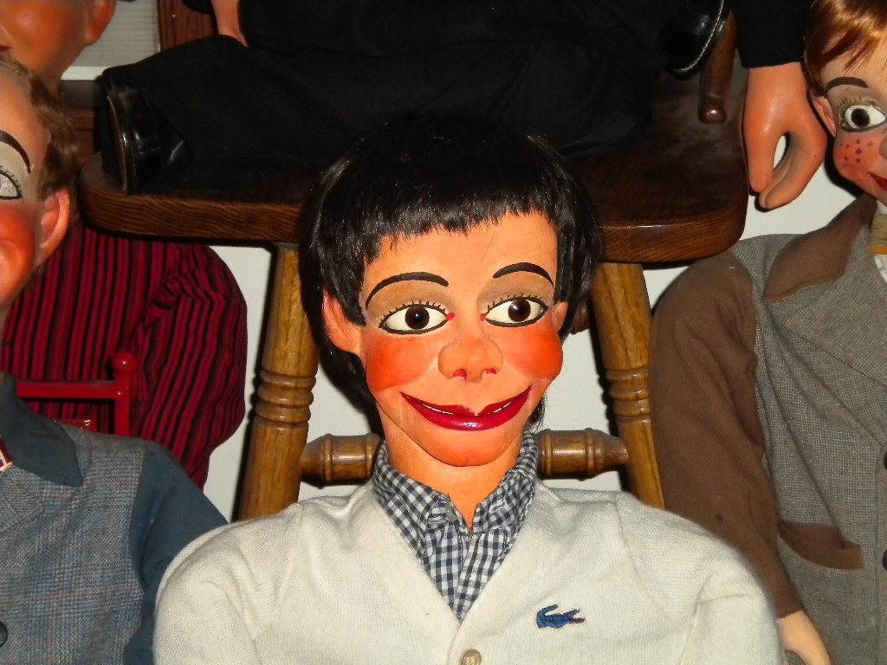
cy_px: 332
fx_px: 2691
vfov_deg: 14.1
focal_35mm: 105
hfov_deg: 18.7
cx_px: 444
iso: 400
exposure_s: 1/60
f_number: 5.9
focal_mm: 18.9
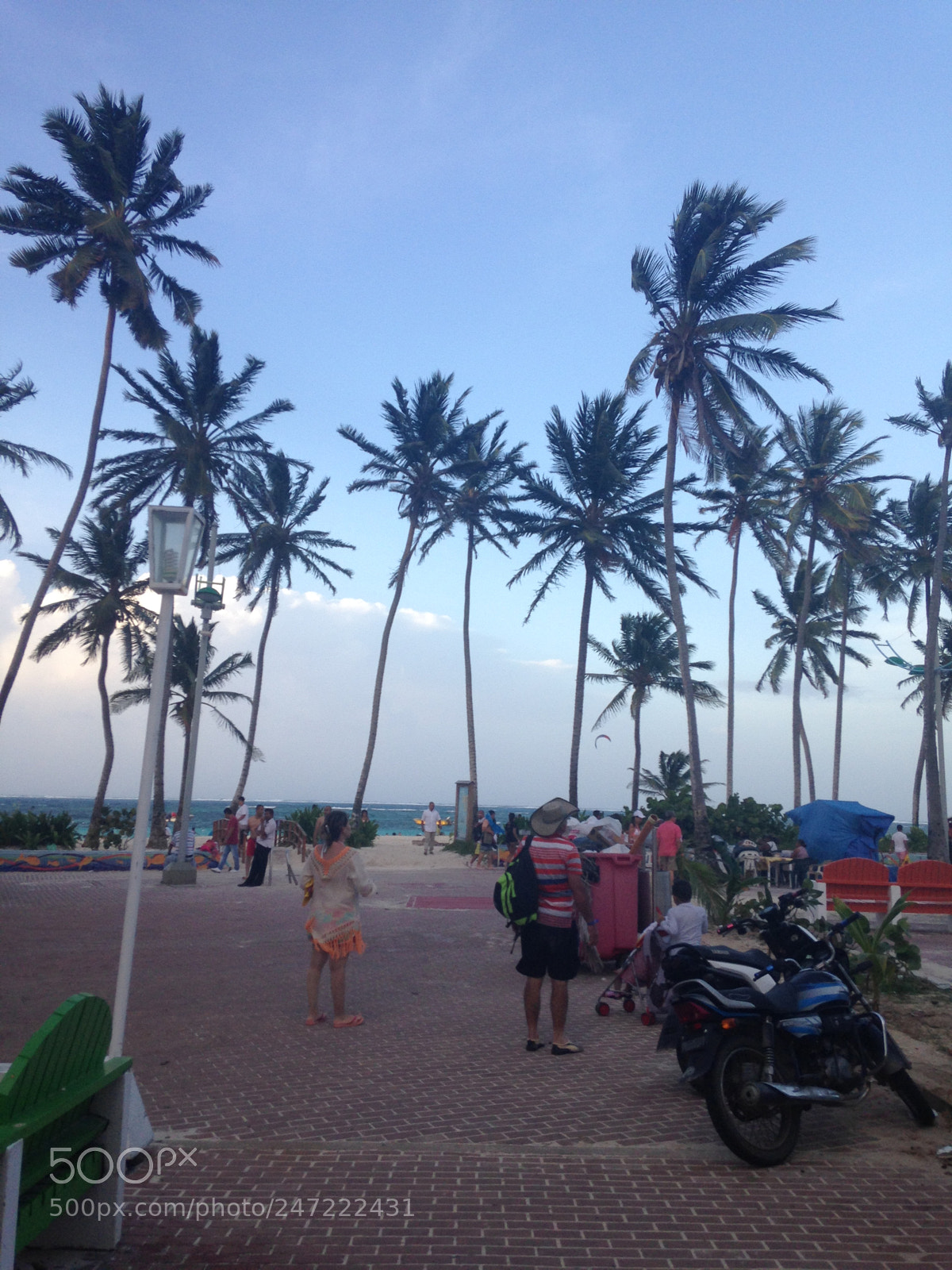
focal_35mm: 33
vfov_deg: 55.4
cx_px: 476
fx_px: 1210
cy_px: 635
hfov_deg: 42.9
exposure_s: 1/271
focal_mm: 4.12
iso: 50
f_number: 2.4
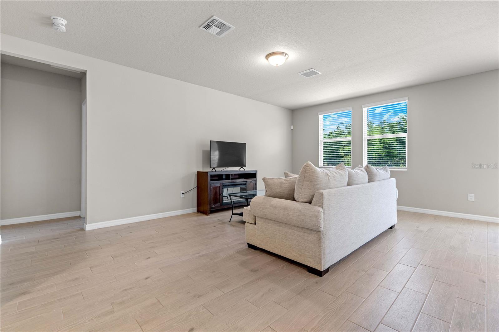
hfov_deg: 96.7
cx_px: 250
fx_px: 222
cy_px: 166
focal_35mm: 16
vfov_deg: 73.7
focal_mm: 16
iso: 250
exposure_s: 1/4
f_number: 5.6
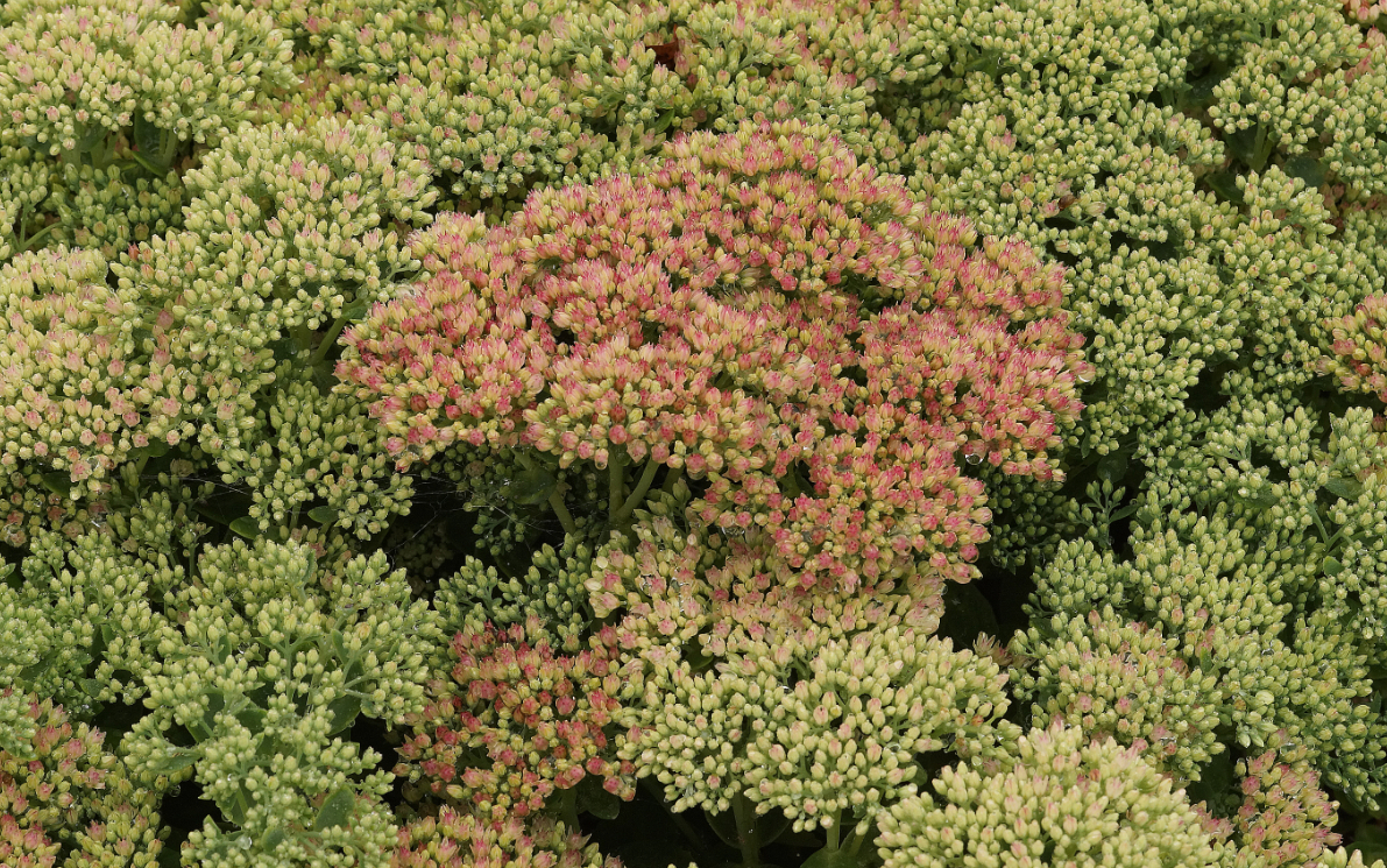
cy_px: 431
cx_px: 693
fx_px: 5823
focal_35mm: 154
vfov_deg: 8.5
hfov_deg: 13.6
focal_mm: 100
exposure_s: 1/160
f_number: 9
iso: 640
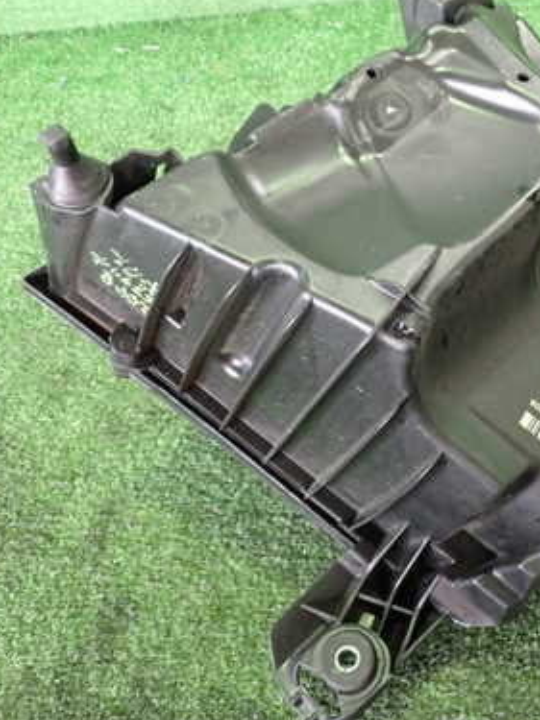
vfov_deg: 39.6
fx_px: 999
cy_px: 315
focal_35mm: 48
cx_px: 429
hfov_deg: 29.6
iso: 800
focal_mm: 5.4
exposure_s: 1/40
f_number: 2.3
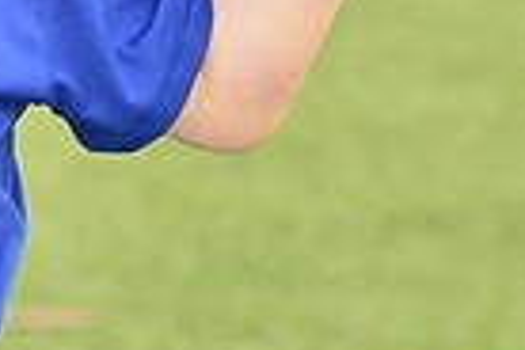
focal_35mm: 712
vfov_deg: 1.9
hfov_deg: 2.9
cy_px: -196
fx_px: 10383
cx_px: -175
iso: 250
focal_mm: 170
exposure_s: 1/200
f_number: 8
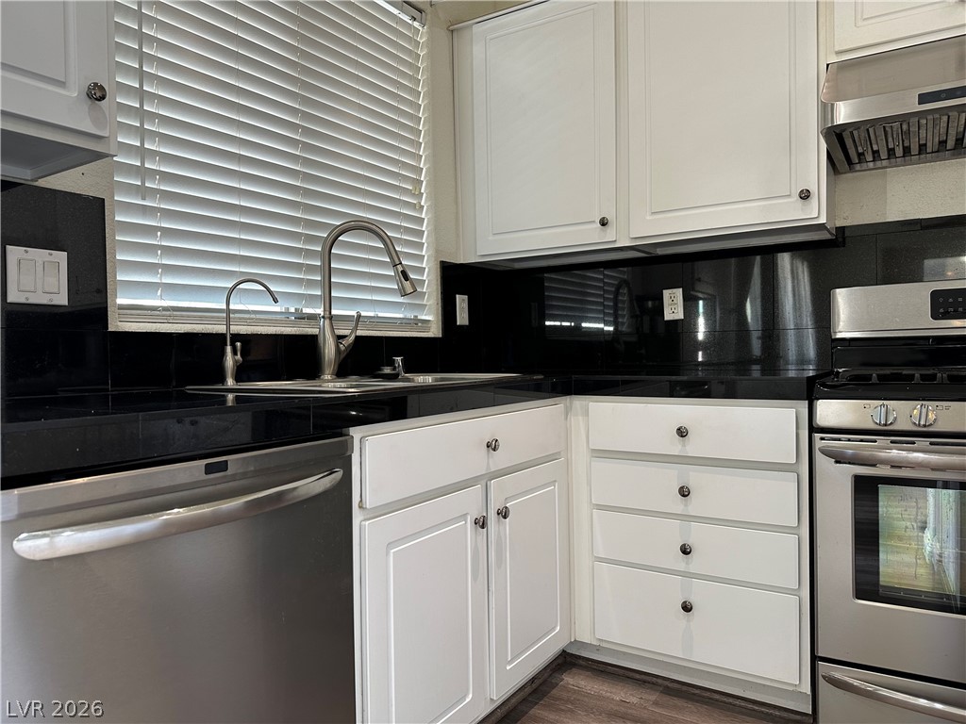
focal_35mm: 24
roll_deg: +1.4
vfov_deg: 56.8
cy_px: 362
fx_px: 670
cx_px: 483
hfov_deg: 71.6
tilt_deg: -2.3
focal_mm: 6.86
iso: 125
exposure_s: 1/60
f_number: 1.78
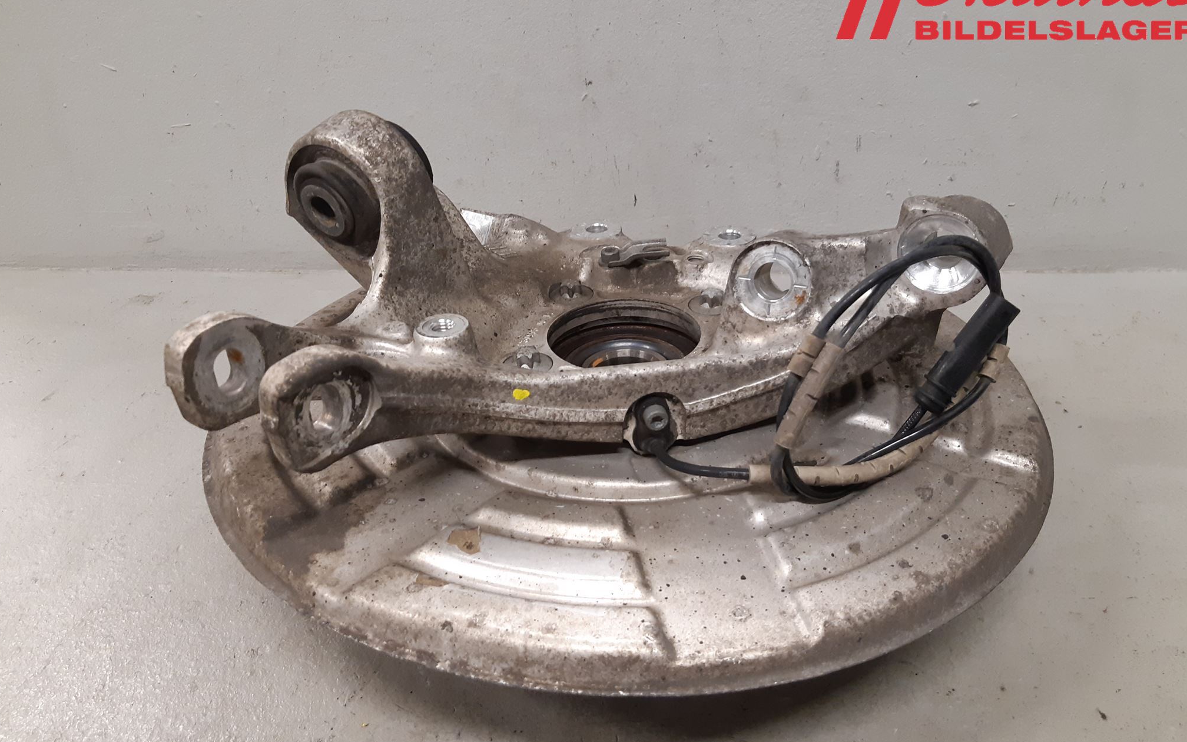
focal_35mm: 28
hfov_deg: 66.5
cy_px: 392
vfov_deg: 44.5
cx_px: 595
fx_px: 906
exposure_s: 1/50
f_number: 1.7
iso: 160
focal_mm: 3.93
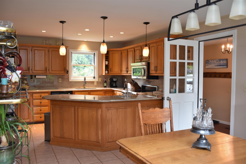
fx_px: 205
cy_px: 82
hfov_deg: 61.9
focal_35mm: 30
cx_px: 123
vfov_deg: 43.6
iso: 800
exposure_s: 1/60
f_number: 4
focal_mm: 20
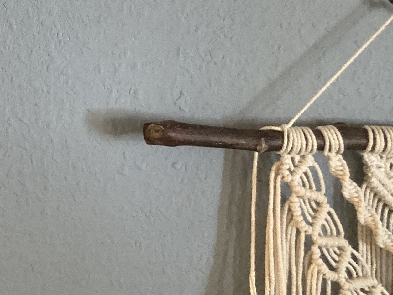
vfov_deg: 15.4
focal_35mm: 90
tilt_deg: +1.5
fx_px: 1022
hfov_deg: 19.7
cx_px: -141
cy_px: -117
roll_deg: -1.4
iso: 200
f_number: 1.8
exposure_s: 1/50
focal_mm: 3.99
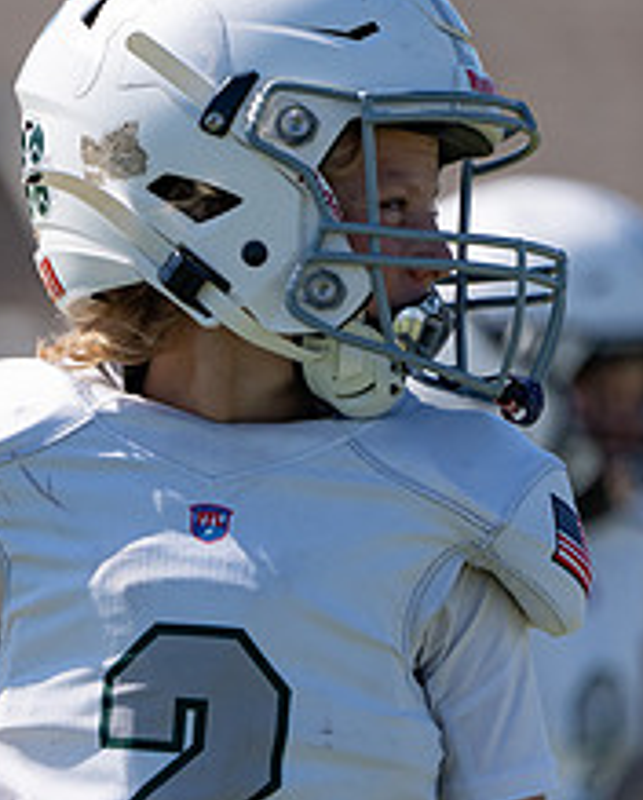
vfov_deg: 1.9
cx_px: 18
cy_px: 479
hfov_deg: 1.5
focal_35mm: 1039
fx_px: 24647
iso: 160
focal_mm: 391
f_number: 5.6
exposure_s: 1/1000
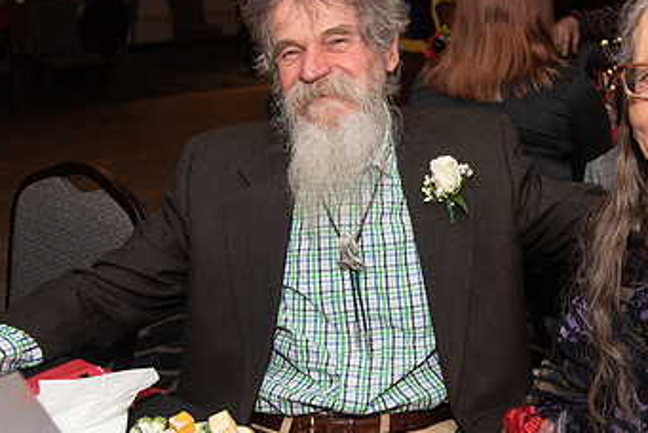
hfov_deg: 37.7
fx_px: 919
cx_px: 500
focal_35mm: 51
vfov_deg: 26.5
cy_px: 208
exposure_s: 1/200
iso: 800
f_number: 4
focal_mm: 30
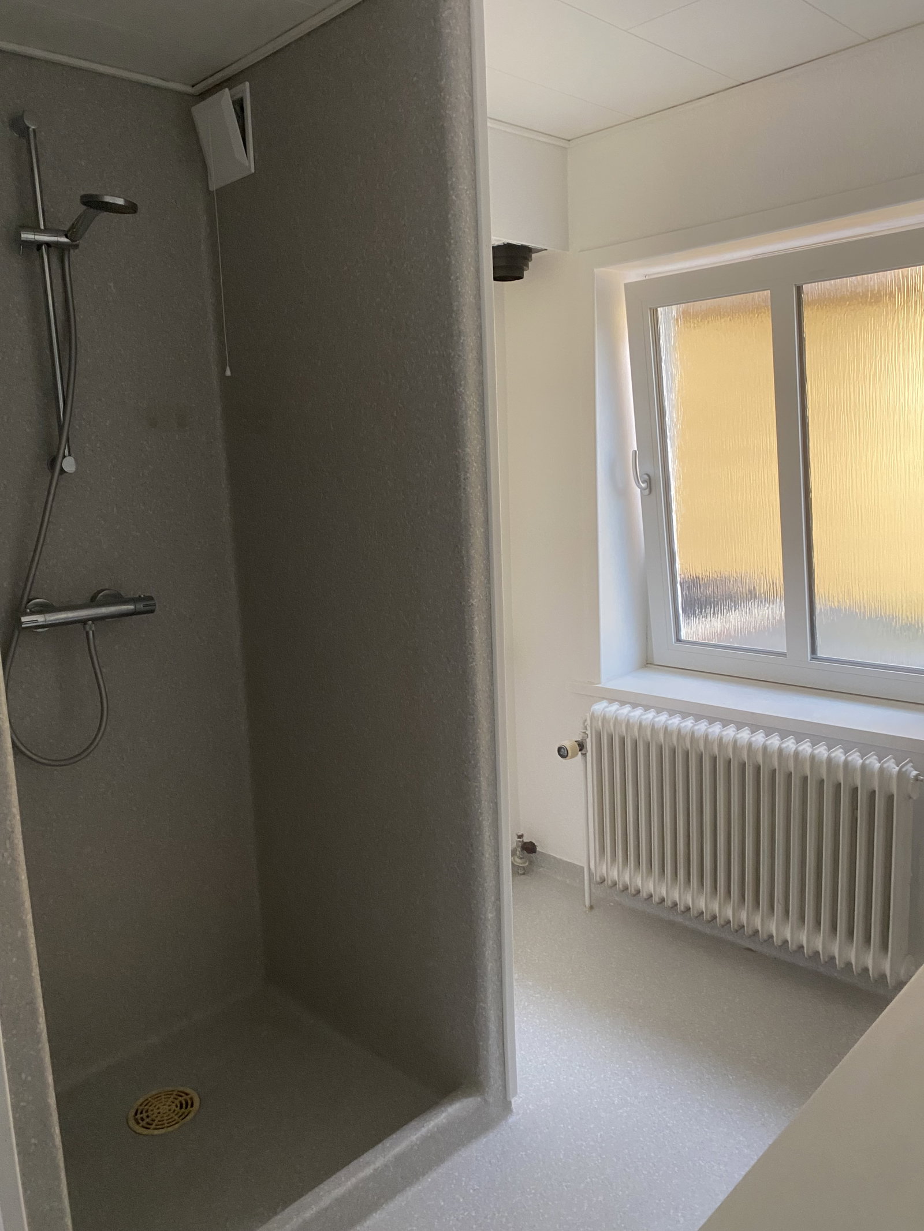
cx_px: 462
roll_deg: +1.9
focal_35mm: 26
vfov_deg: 67.3
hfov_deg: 53.1
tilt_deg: -10.6
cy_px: 616
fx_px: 925
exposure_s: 1/60
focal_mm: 4.25
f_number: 1.8
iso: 250
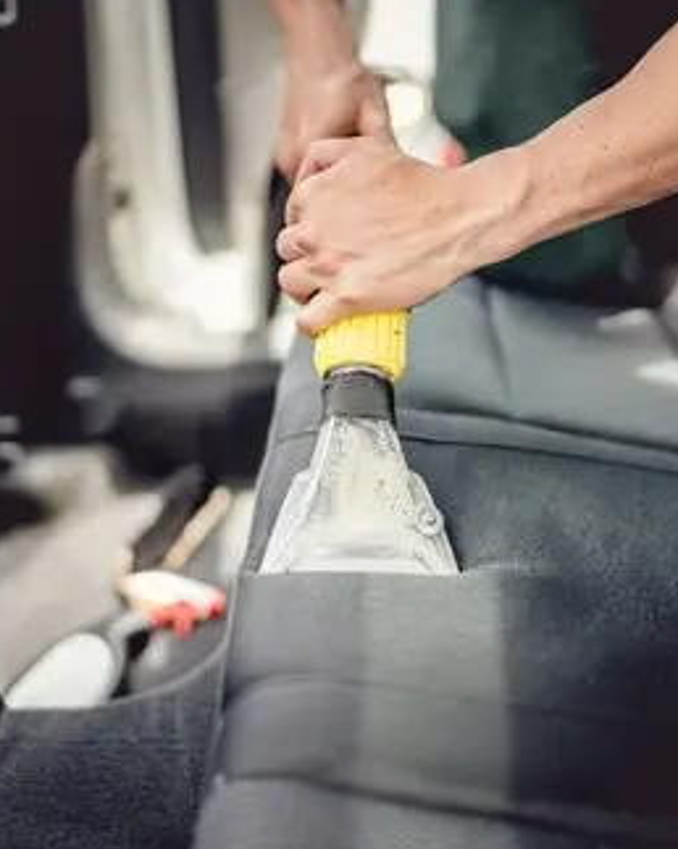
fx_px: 1255
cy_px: 421
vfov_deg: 37.4
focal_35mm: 50
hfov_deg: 30.2
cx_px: 325
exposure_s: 1/640
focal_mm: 35
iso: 250
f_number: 1.4
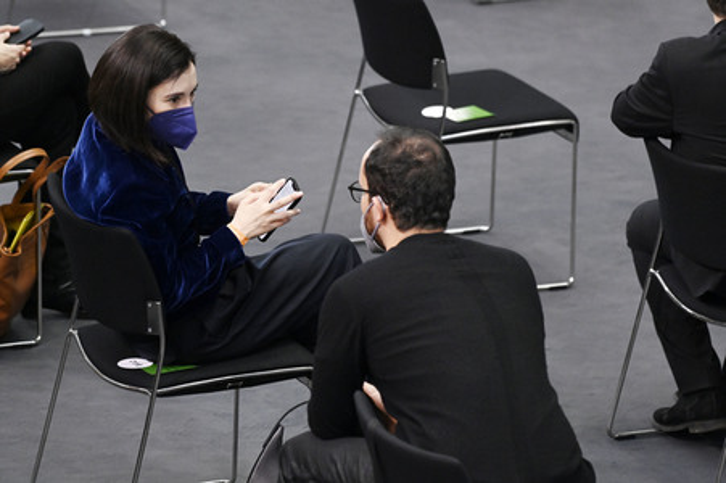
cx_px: 363
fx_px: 5441
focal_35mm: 270
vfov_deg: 5.1
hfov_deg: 7.6
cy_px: 242
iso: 8000
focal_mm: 270
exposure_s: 1/640
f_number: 5.6
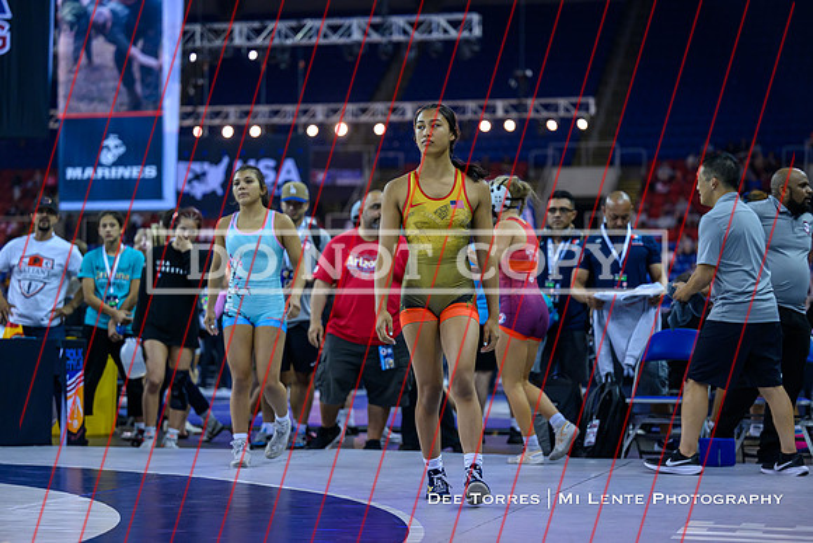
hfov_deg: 22.9
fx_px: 2010
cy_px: 272
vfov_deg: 15.4
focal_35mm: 89
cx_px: 406
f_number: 2.8
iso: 2500
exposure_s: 1/800
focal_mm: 89
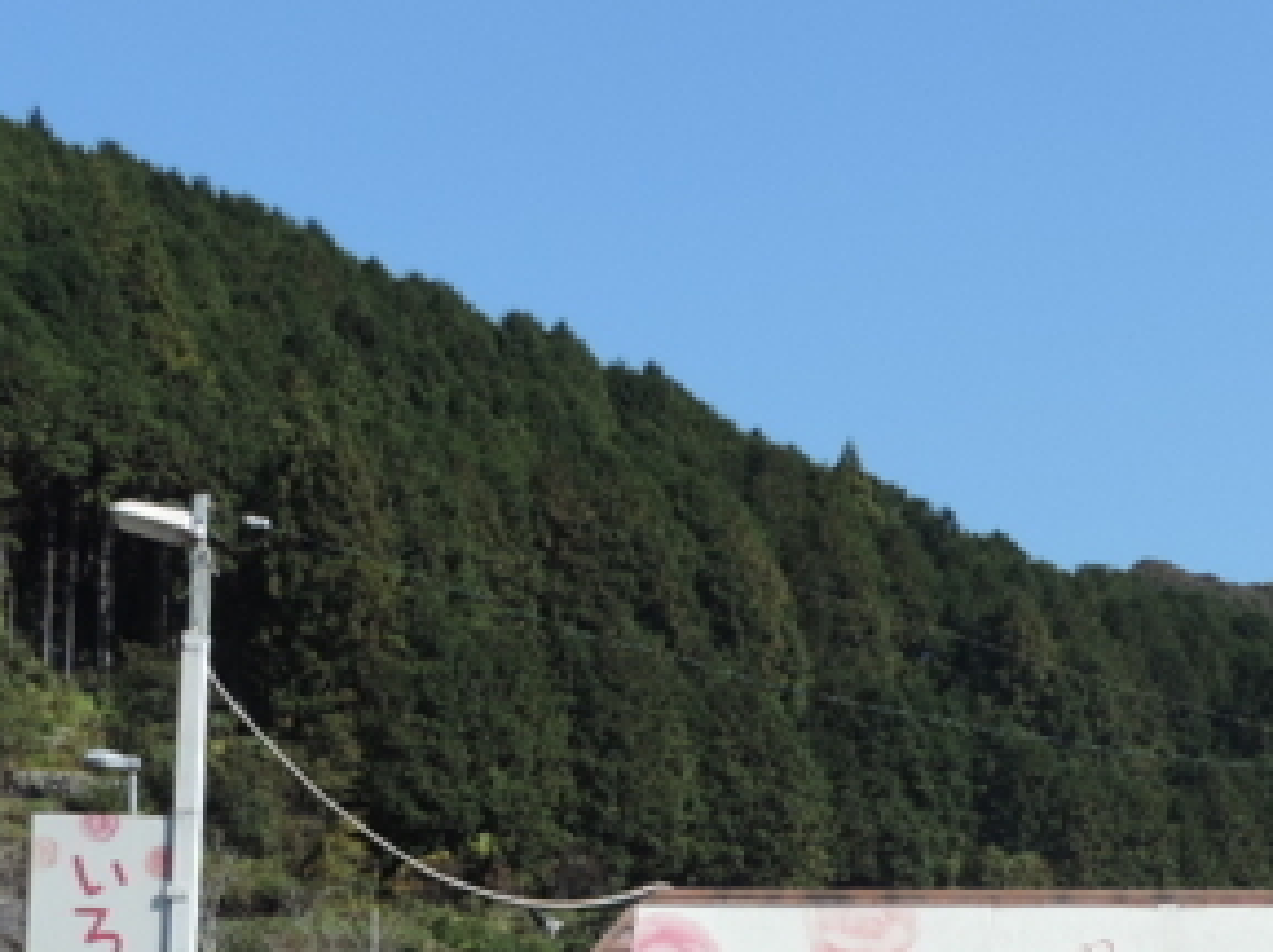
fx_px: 3563
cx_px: 824
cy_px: 1119
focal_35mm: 97
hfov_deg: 20.2
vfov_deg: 14.7
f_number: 3.3
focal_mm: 6.2
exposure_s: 1/800
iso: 80
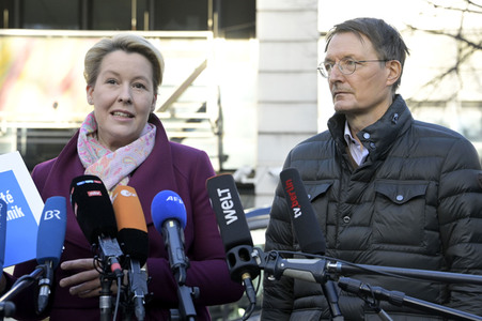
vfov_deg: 13.7
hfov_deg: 20.4
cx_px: 241
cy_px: 160
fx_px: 1338
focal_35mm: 100
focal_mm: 100
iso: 4000
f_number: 6.3
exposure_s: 1/1000
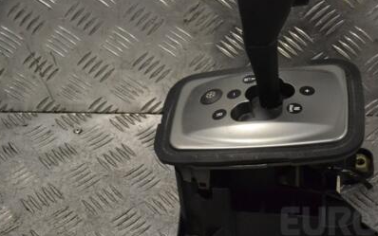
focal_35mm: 67
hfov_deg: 30.4
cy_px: 95
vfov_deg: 19.5
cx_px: 263
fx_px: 688
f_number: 10
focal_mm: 29
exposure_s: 1/400
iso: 3200
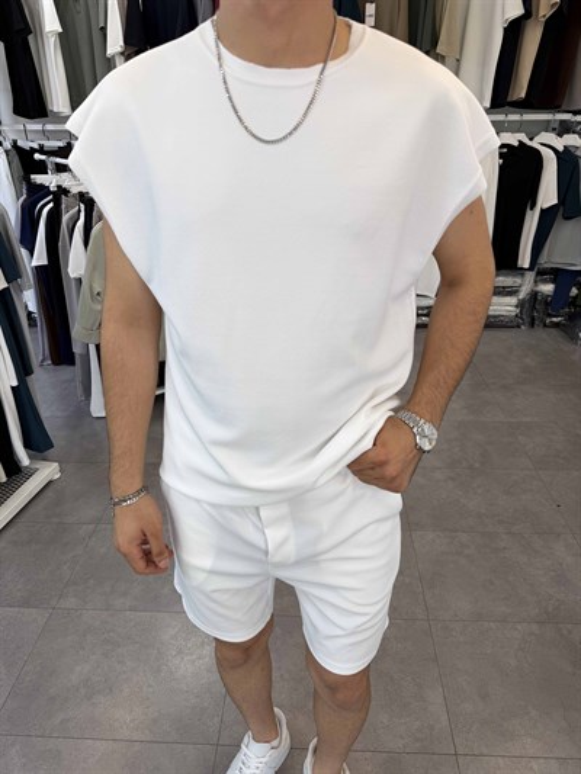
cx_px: 290
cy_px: 387
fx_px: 537
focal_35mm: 24
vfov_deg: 71.6
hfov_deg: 56.8
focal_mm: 6.76
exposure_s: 1/123
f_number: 1.78
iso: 50
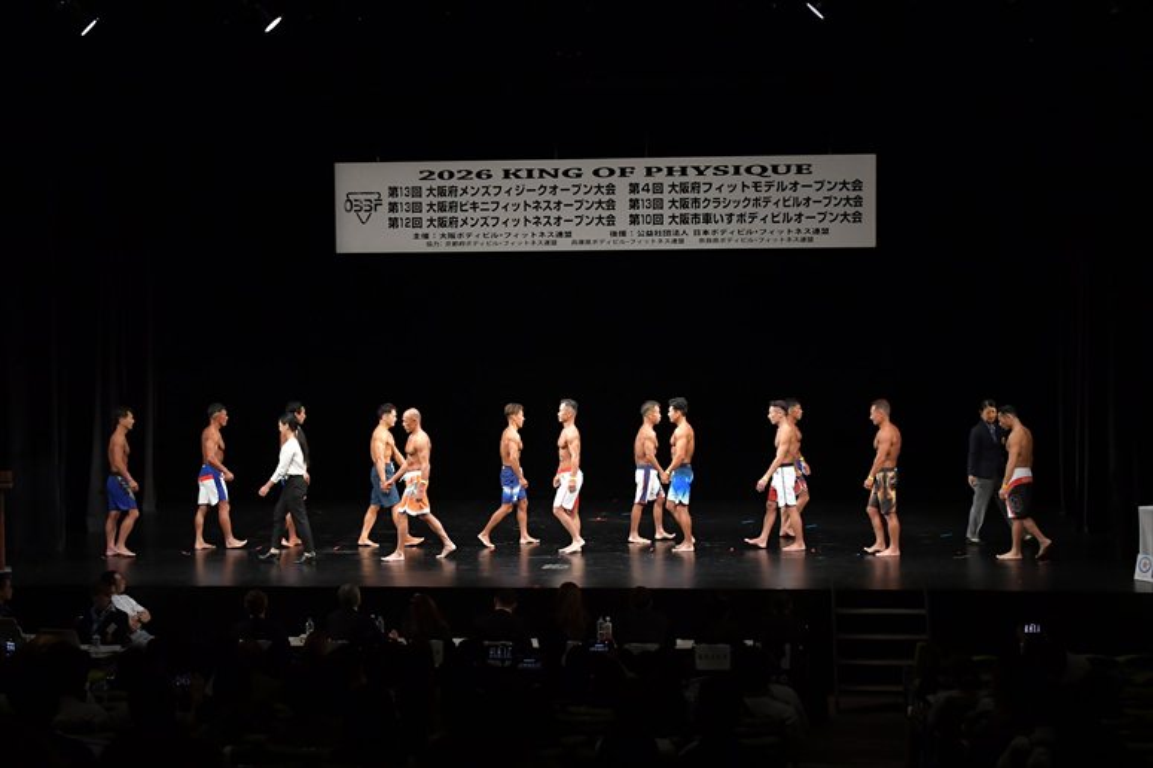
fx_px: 2017
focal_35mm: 63
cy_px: 384
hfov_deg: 31.9
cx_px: 576
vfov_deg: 21.6
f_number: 5.6
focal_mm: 42
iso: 3200
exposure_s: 1/400
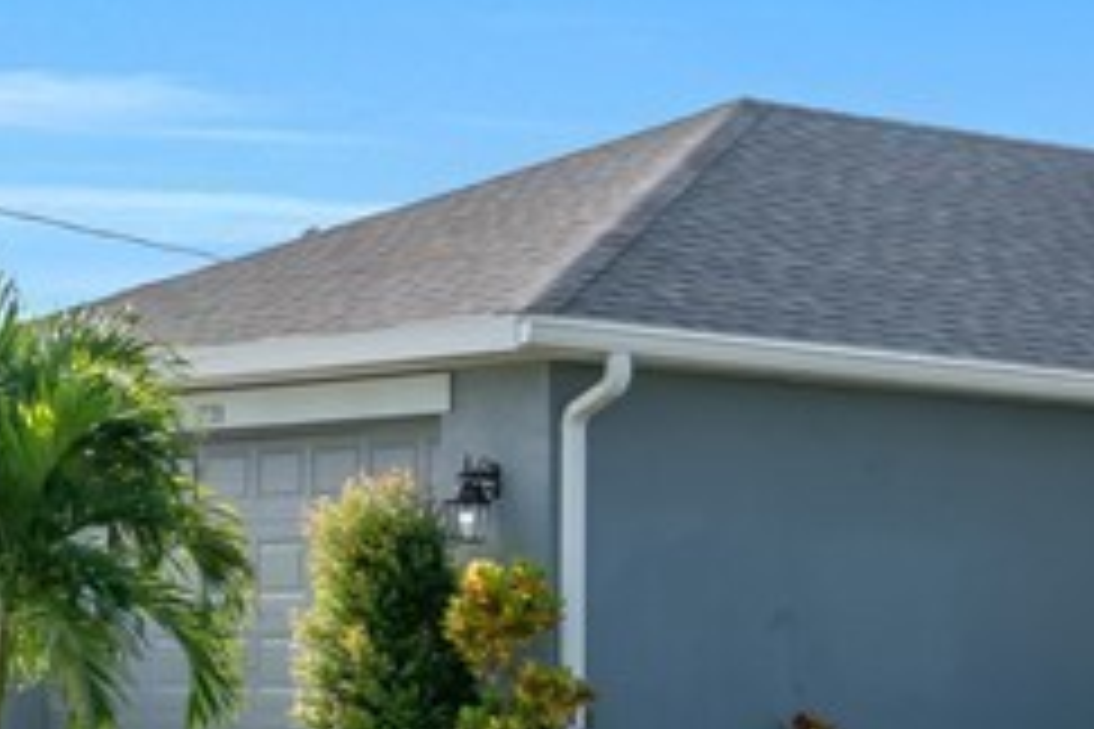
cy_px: 457
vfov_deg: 10.2
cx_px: 1884
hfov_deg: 13.8
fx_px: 4072
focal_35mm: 134
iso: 100
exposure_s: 1/320
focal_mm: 20
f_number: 8
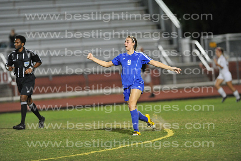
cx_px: 120
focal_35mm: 300
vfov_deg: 4.6
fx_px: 2007
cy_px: 80
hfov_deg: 6.9
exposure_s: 1/400
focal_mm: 300
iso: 5000
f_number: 3.2
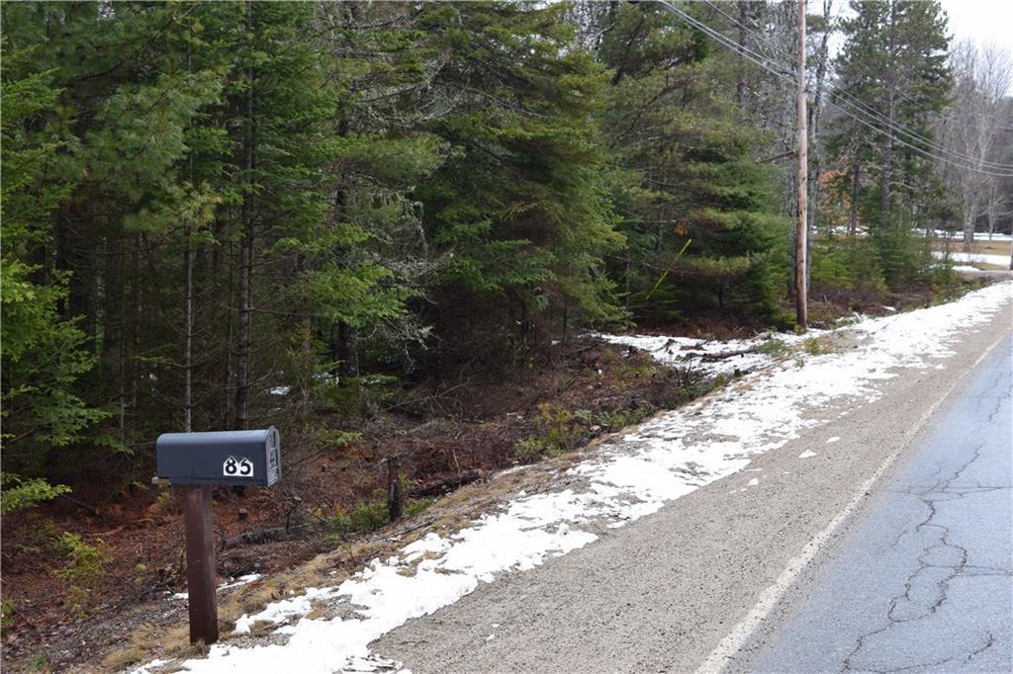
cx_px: 506
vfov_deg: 25.0
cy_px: 337
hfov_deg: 36.9
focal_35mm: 54
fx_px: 1519
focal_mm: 36
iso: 400
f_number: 9
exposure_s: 1/160
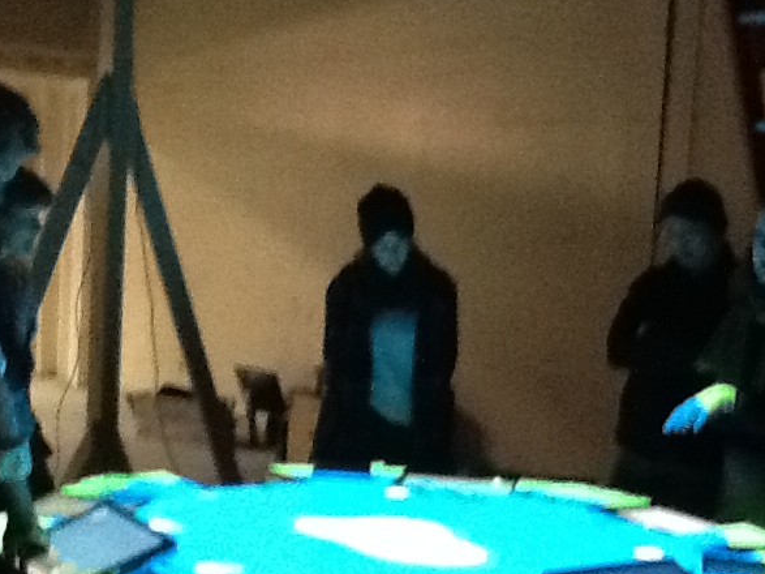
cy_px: 421
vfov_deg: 20.3
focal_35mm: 72
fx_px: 1591
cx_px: 308
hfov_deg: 27.0
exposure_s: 1/15
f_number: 2.4
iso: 500
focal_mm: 2.03
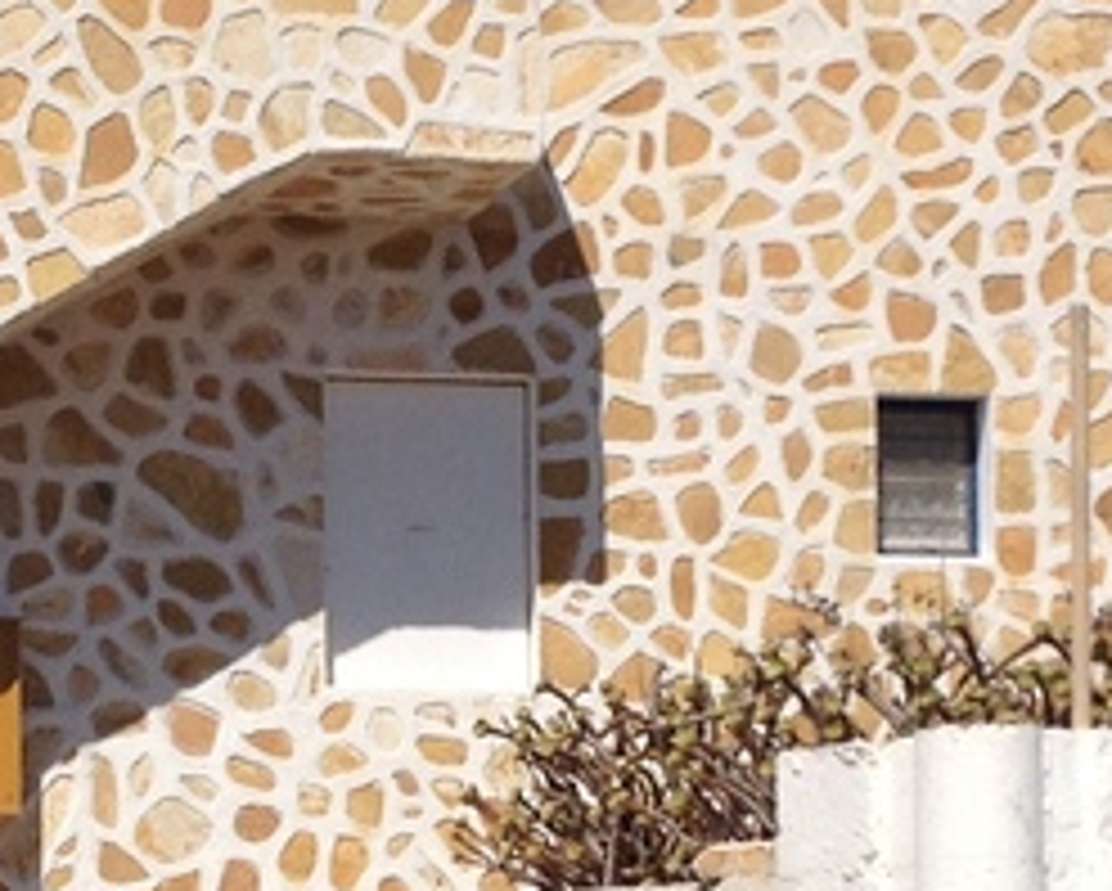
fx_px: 5468
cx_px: 216
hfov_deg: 11.6
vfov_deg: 9.2
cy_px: 940
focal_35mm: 166
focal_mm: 4.28
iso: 50
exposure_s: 1/3953
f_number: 2.4
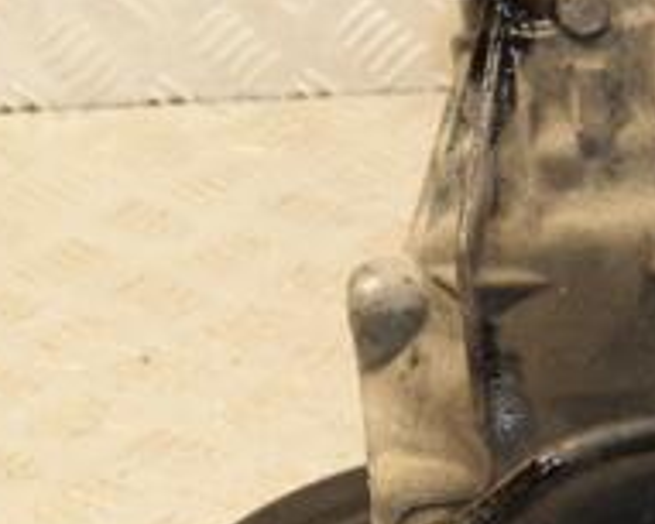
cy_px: 260
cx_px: 487
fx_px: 3608
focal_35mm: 186
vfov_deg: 8.3
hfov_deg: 10.4
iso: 800
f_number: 5.6
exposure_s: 1/200
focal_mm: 42
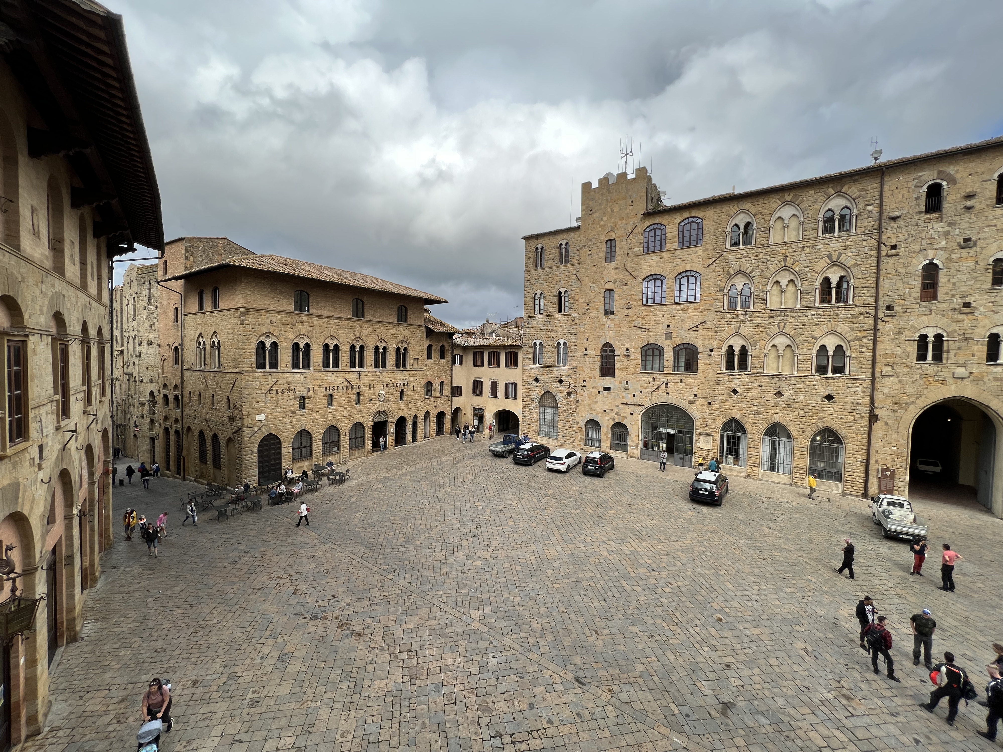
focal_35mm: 13
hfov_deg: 106.2
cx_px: 502
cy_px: 376
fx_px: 377
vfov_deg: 89.9
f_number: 1.8
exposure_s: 1/1014
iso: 32
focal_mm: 1.57
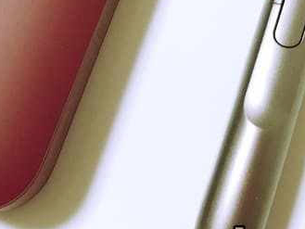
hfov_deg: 28.4
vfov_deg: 20.8
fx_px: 599
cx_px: 113
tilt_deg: -68.9
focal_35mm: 68
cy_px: -11
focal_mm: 3.99
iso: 40
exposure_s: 1/25
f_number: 1.8
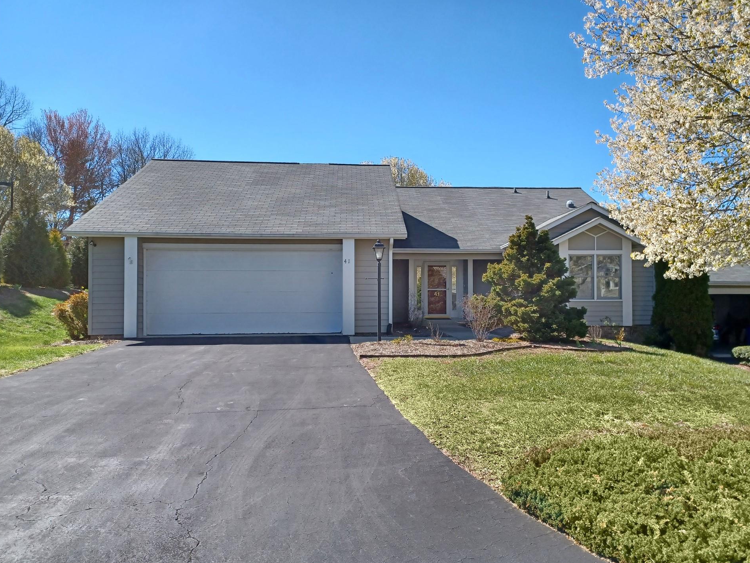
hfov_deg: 65.2
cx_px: 402
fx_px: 585
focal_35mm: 27
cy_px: 296
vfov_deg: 51.3
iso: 32
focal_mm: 4.6
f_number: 1.8
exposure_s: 1/296
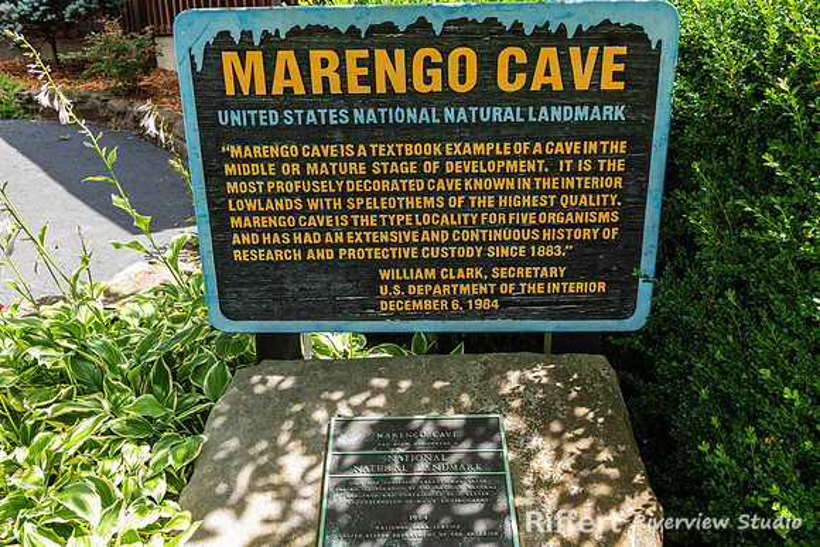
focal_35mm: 32
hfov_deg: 58.7
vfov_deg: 41.1
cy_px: 274
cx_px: 410
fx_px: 729
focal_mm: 32
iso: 640
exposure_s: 1/160
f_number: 8
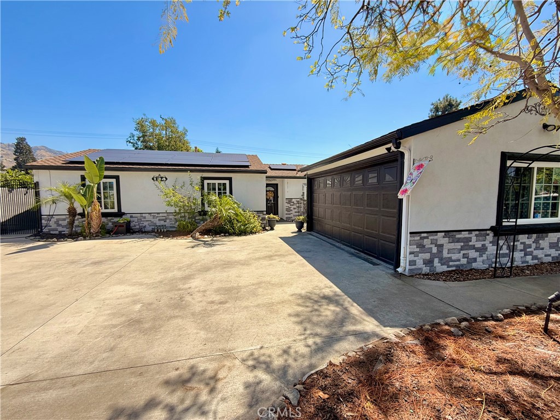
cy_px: 210
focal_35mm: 14
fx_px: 226
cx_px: 280
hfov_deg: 102.1
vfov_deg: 85.7
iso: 64
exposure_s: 1/465
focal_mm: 2.22
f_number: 2.2
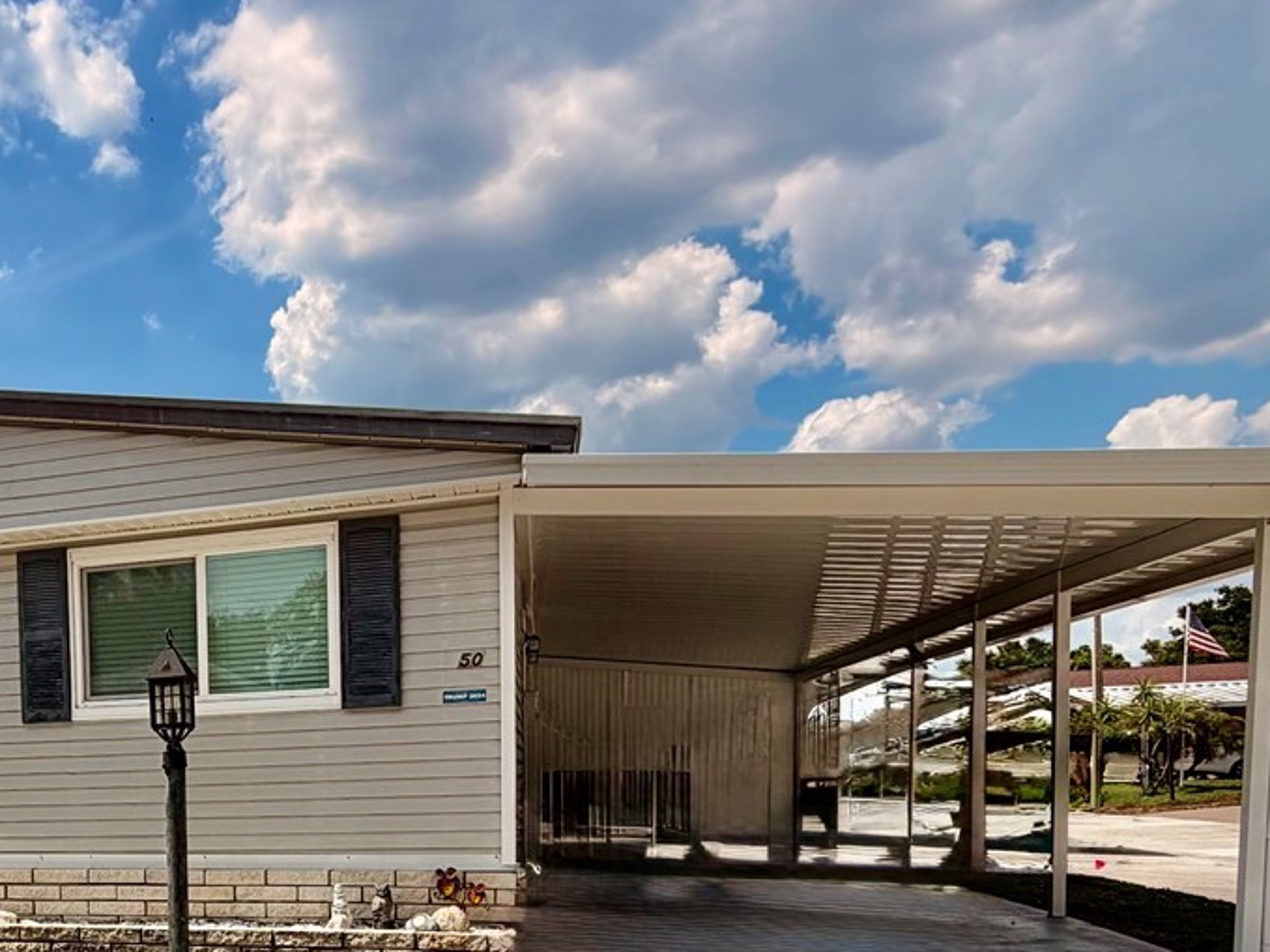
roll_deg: +2.4
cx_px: 110
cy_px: 851
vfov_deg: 39.9
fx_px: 1210
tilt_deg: -3.8
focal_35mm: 33
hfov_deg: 49.0
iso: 20
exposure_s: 1/1167
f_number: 2.2
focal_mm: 2.22
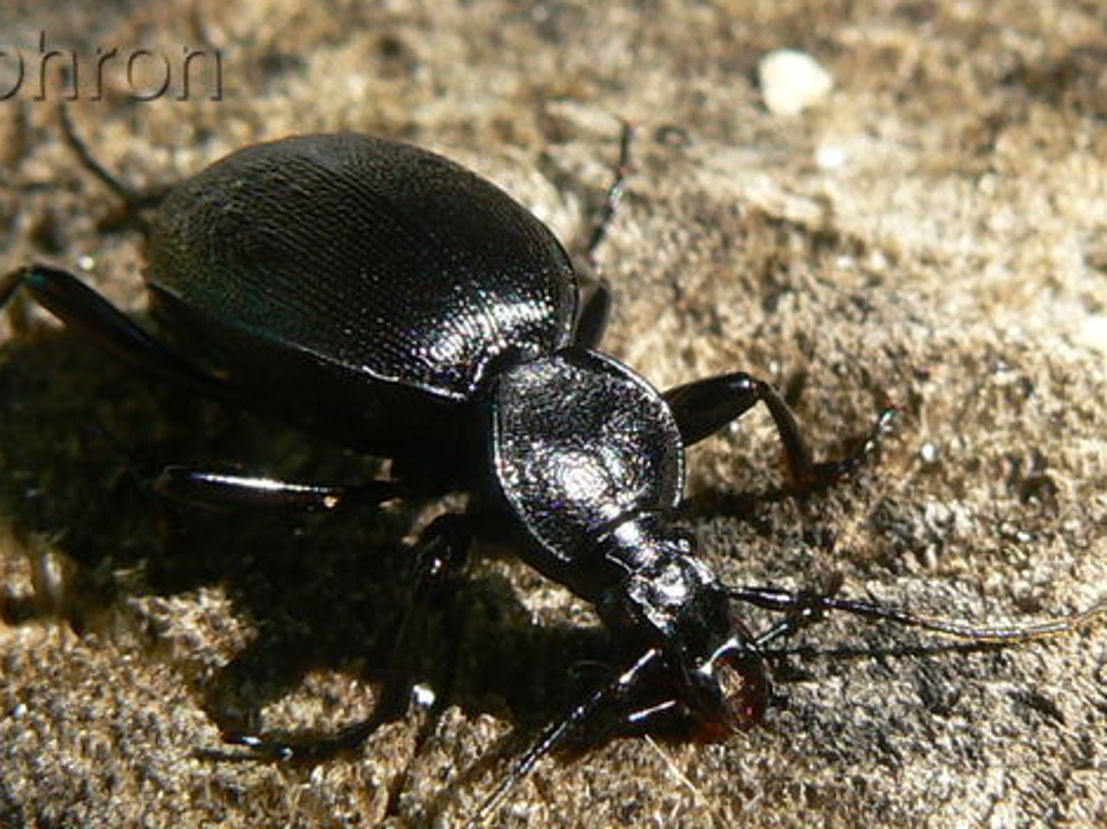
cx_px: 422
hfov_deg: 41.0
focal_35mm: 46
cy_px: 462
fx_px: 1470
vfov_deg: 31.5
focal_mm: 6
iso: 80
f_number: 5.6
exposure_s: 1/200
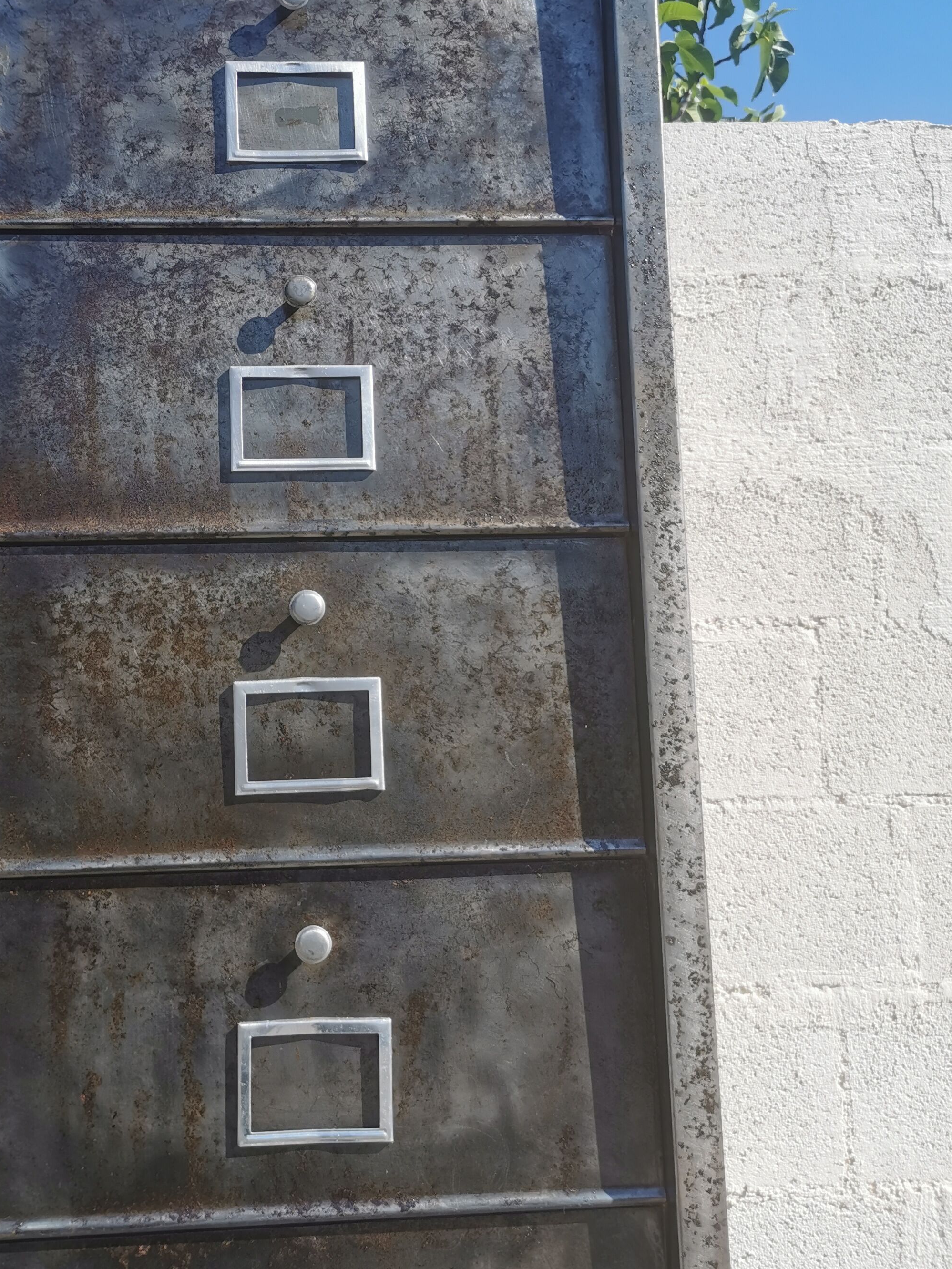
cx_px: 349
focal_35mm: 37
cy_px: 537
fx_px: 1357
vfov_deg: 49.9
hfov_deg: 38.4
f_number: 1.8
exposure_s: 1/1767
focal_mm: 5.58
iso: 50
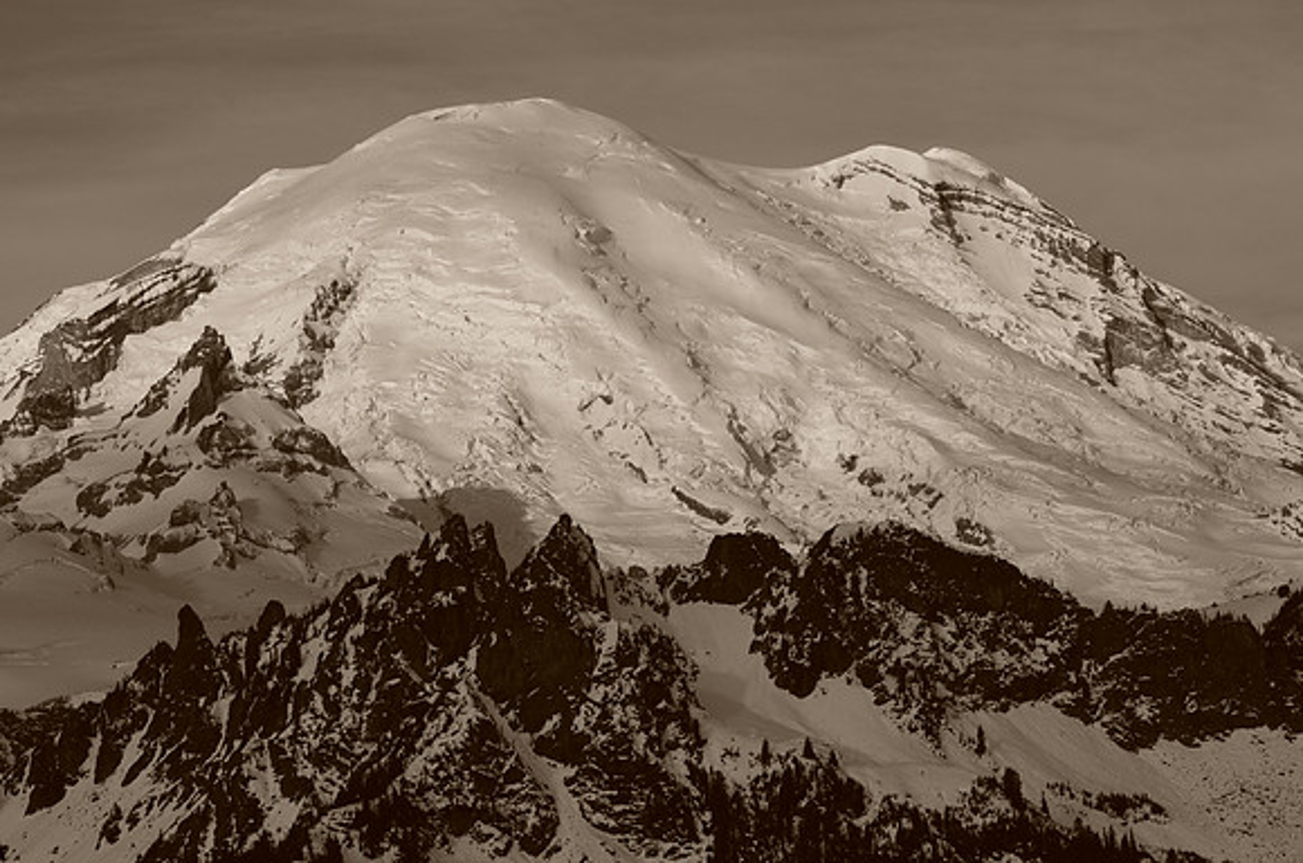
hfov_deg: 11.3
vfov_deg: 7.5
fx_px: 6609
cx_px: 652
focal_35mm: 183
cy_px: 432
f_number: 11
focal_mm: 122
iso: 200
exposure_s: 1/500
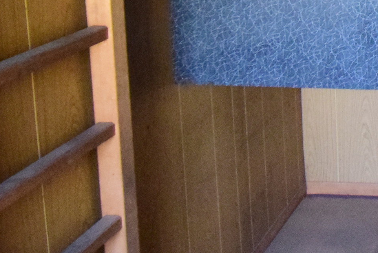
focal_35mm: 70
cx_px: 463
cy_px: -33
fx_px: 735
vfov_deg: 18.6
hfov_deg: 25.6
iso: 2500
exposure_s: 1/45
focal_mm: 10
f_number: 5.6
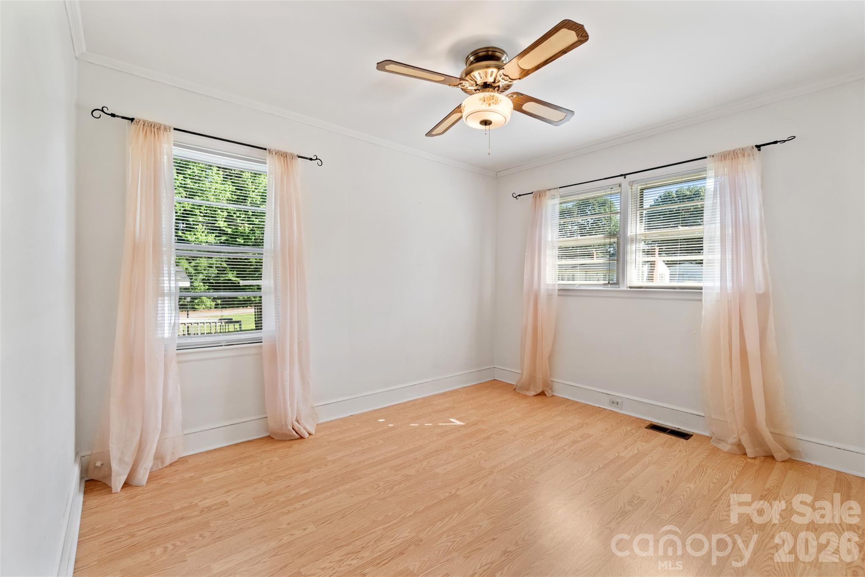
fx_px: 360
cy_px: 288
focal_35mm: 15
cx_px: 432
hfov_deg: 100.4
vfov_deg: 77.3
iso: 200
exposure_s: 1/30
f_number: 4.5
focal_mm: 10
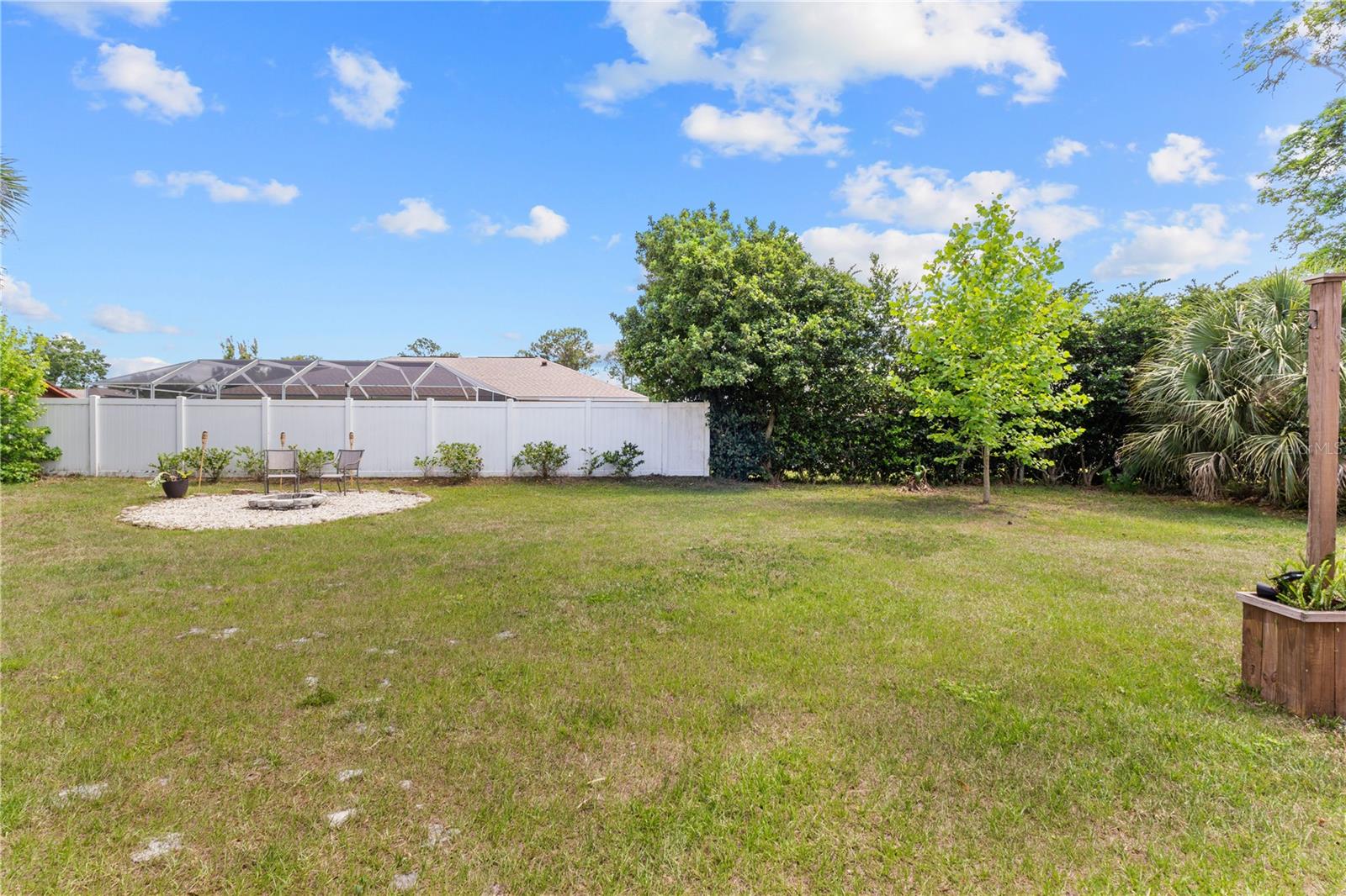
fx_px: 617
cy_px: 448
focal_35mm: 16
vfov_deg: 72.0
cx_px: 673
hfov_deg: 95.0
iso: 100
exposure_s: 1/40
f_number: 8
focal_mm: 11
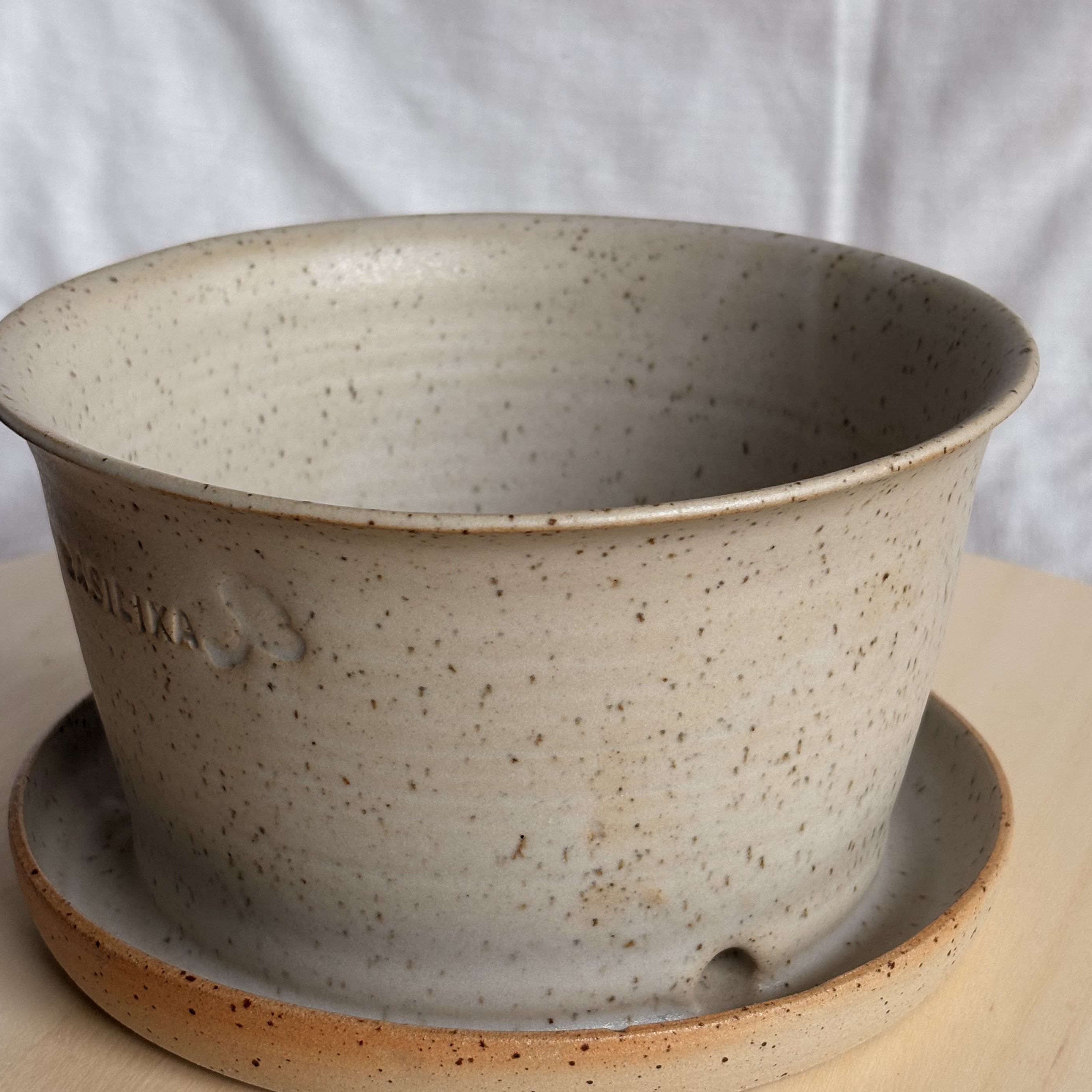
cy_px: 588
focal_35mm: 67
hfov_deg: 25.7
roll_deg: -0.8
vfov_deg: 25.7
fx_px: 2391
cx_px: 558
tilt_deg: -21.8
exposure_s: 1/60
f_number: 1.6
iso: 64
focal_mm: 5.96
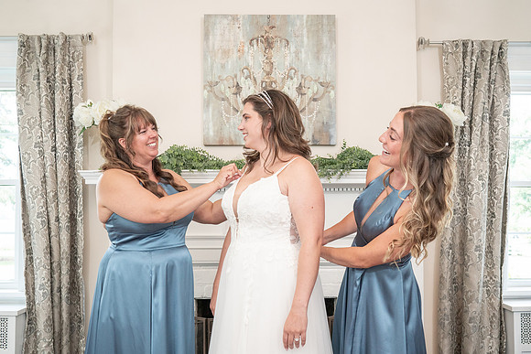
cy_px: 193
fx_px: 574
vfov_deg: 34.3
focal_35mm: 39
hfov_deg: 49.6
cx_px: 274
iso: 2000
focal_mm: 35
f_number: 5.6
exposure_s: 1/200
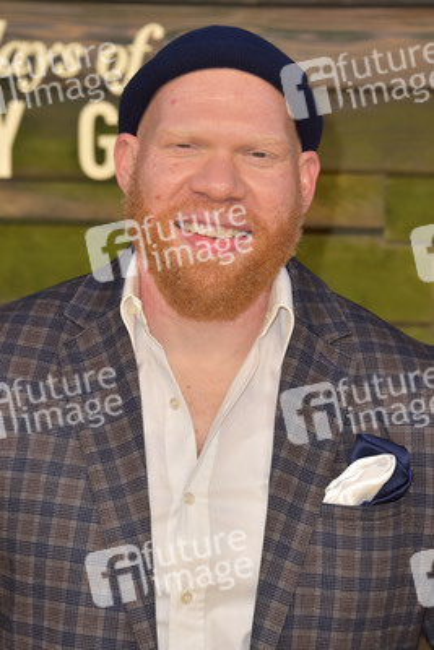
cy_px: 325
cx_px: 217
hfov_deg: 9.2
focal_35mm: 150
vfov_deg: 13.7
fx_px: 2710
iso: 320
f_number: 7.1
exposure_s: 1/250
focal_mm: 150
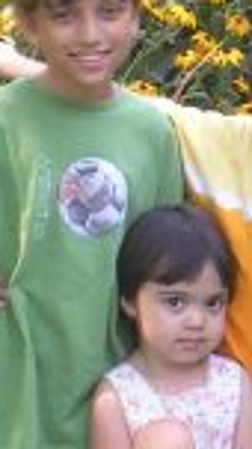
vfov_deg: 8.9
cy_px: 235
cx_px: 227
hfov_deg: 5.0
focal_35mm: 242
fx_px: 2873
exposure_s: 1/48.4
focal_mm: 9.6
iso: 50
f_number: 3.5
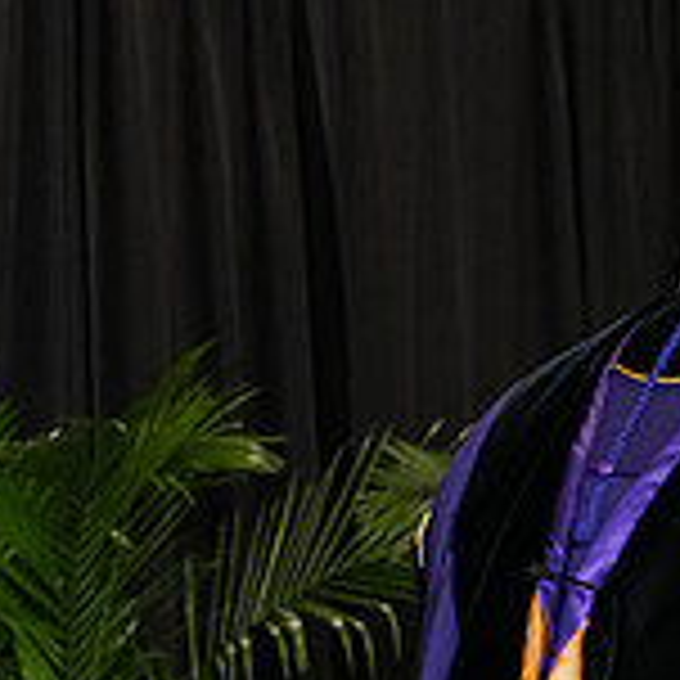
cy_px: 637
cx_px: 982
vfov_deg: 8.1
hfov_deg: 8.0
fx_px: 4801
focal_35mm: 216
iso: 2500
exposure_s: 1/200
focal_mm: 66
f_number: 5
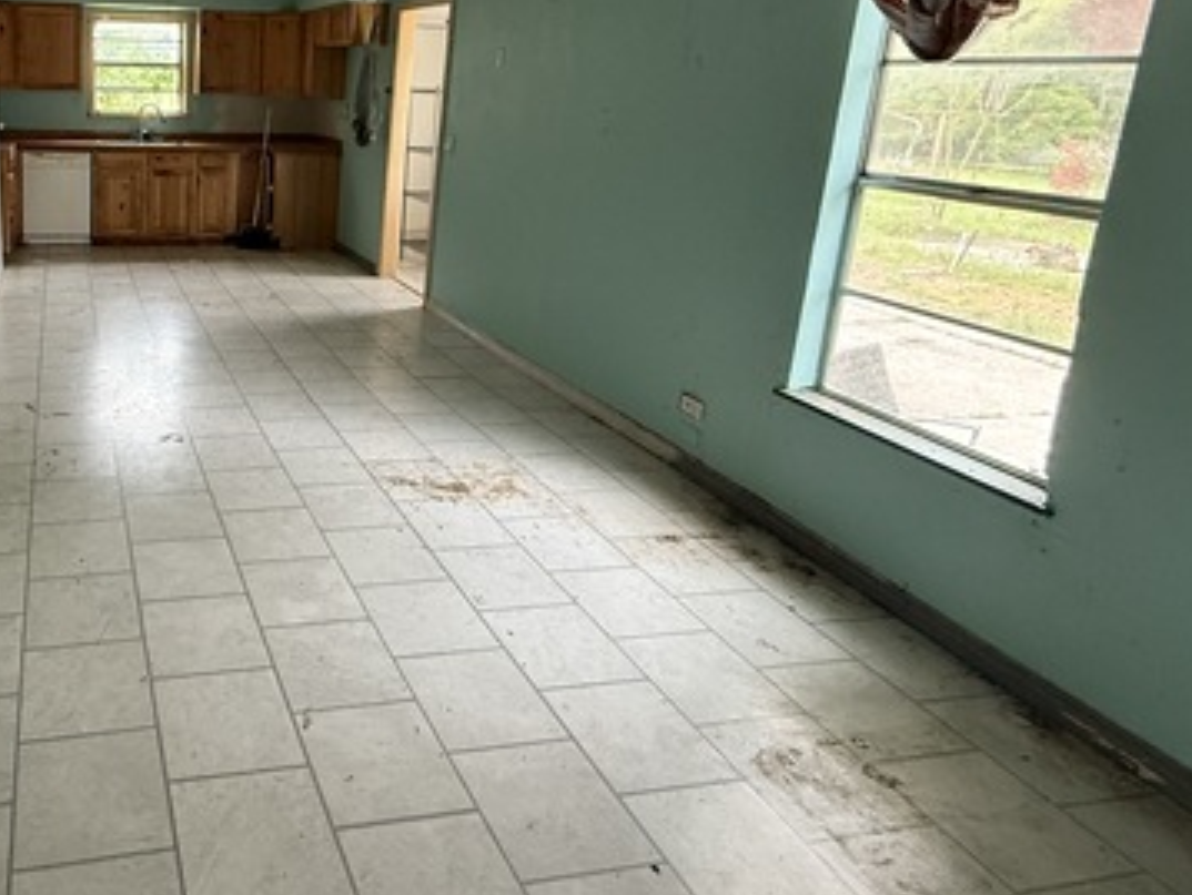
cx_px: 220
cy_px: 260
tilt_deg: -11.6
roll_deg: -1.1
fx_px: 861
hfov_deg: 62.8
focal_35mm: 25
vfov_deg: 53.2
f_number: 2.2
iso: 500
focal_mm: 2.22
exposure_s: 1/60
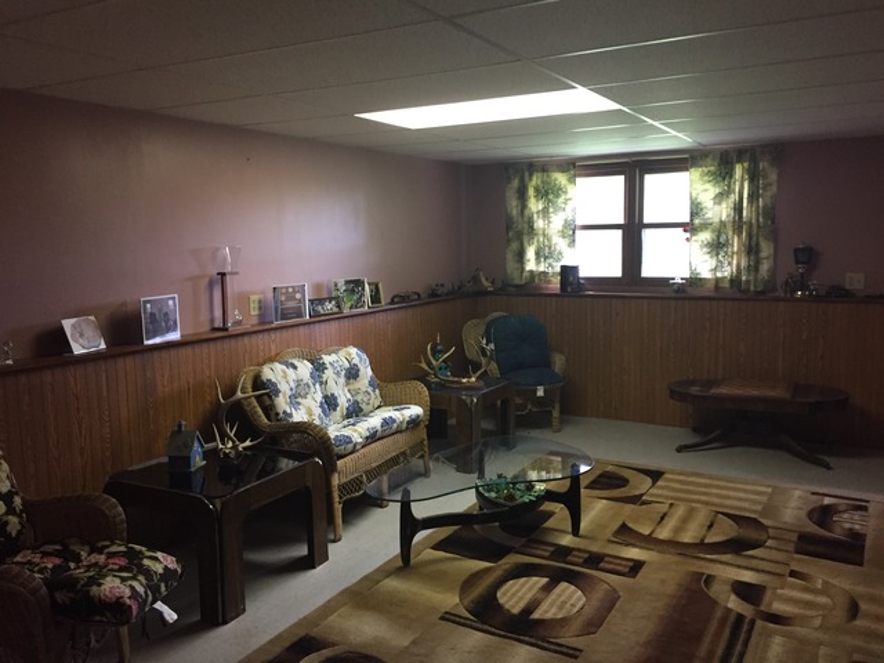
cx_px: 442
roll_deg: +0.6
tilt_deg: -6.8
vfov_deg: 48.2
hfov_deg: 61.7
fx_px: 741
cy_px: 332
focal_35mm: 29
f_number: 2.2
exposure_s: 1/30
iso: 200
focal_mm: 4.15
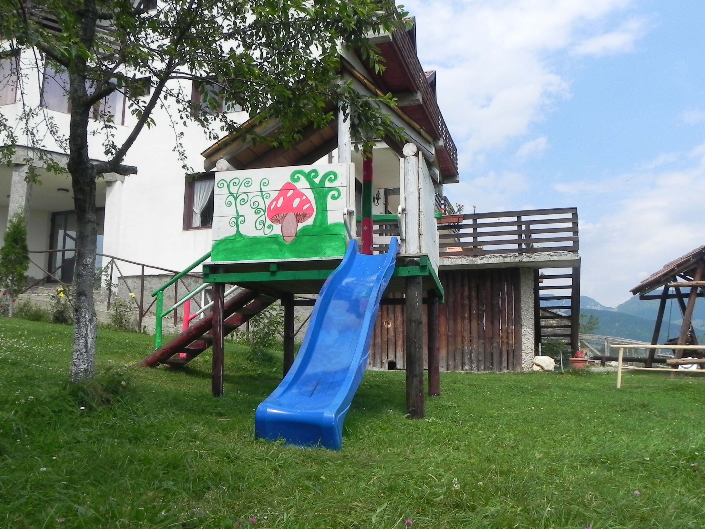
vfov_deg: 46.7
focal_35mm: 30
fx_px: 611
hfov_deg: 59.9
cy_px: 299
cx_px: 375
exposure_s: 1/407
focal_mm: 4.6
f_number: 7.1
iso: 160
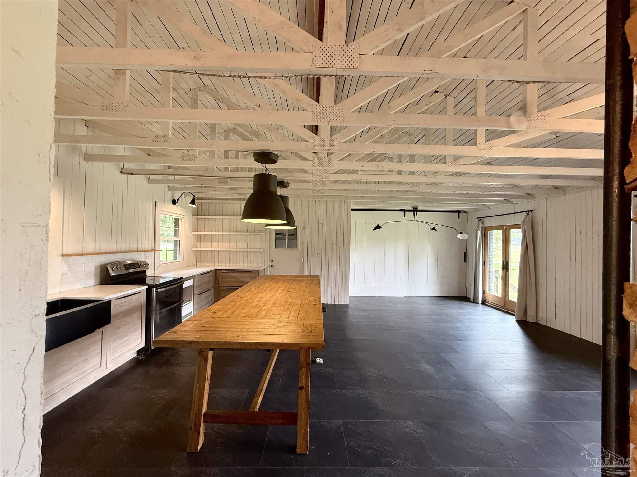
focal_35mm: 14
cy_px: 238
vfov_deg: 85.7
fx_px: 258
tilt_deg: +1.8
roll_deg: -1.3
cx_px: 318
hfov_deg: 102.1
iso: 320
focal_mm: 2.22
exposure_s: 1/60
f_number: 2.2
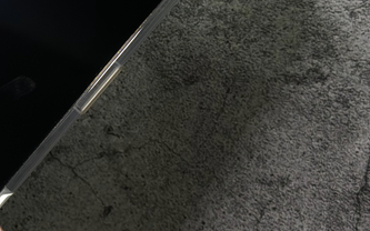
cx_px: -12
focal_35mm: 110
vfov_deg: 11.9
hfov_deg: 18.4
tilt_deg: -16.6
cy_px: 77
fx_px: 1109
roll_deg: -24.2
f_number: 1.78
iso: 64
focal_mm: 6.76
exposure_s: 1/302
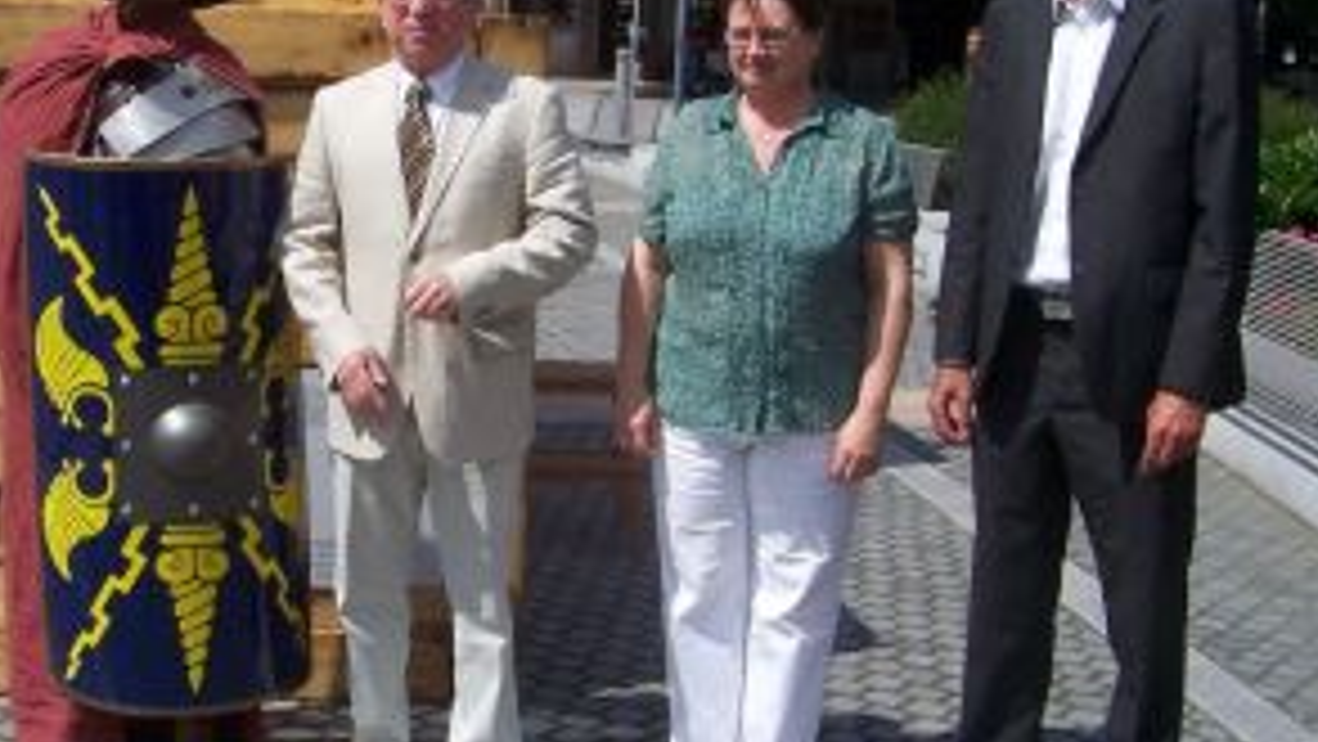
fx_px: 1993
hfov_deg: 36.5
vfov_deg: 21.1
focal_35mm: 57
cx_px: 540
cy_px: 283
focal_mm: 5.6
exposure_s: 1/750
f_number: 5.6
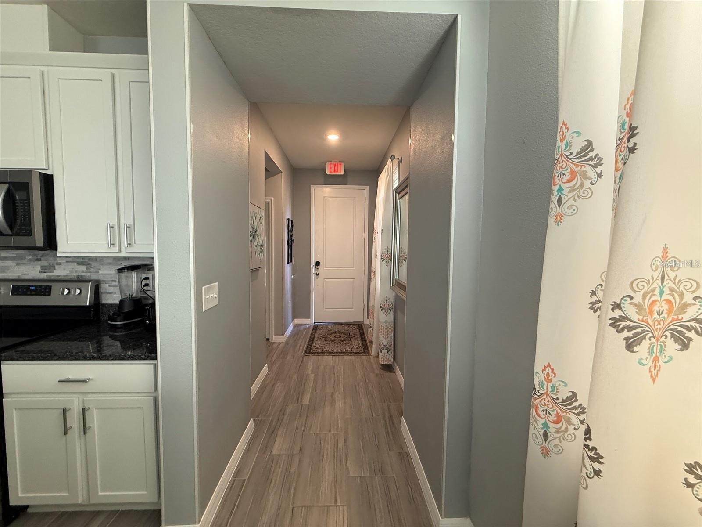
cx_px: 351
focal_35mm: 14
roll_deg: -0.8
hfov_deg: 102.1
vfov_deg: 85.7
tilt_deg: -4.0
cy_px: 264
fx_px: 284
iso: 200
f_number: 2.2
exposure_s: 1/60
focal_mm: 2.22
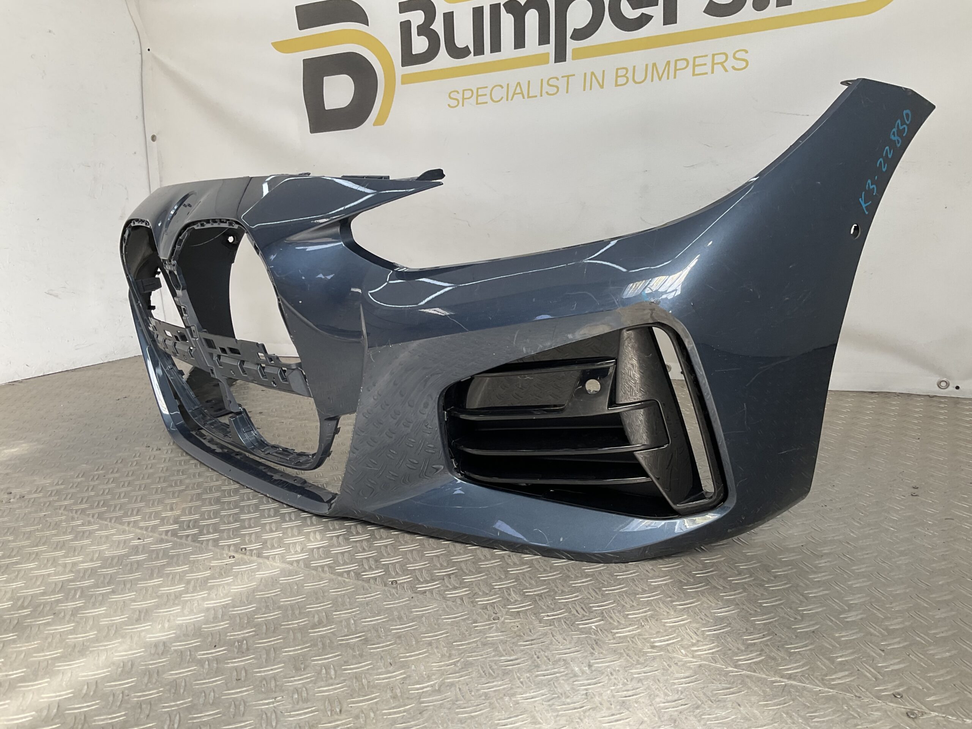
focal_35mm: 29
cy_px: 364
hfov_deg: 61.7
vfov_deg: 48.2
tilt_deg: -12.2
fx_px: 814
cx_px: 486
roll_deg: +3.4
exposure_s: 1/249
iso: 16
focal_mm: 3
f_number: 1.8
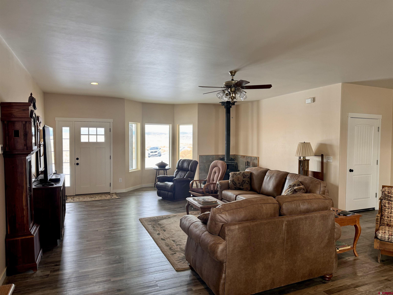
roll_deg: -0.8
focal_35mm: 24
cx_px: 196
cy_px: 148
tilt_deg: -1.7
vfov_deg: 56.8
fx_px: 272
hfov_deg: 71.6
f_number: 1.78
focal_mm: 6.86
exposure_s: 1/120
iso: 100
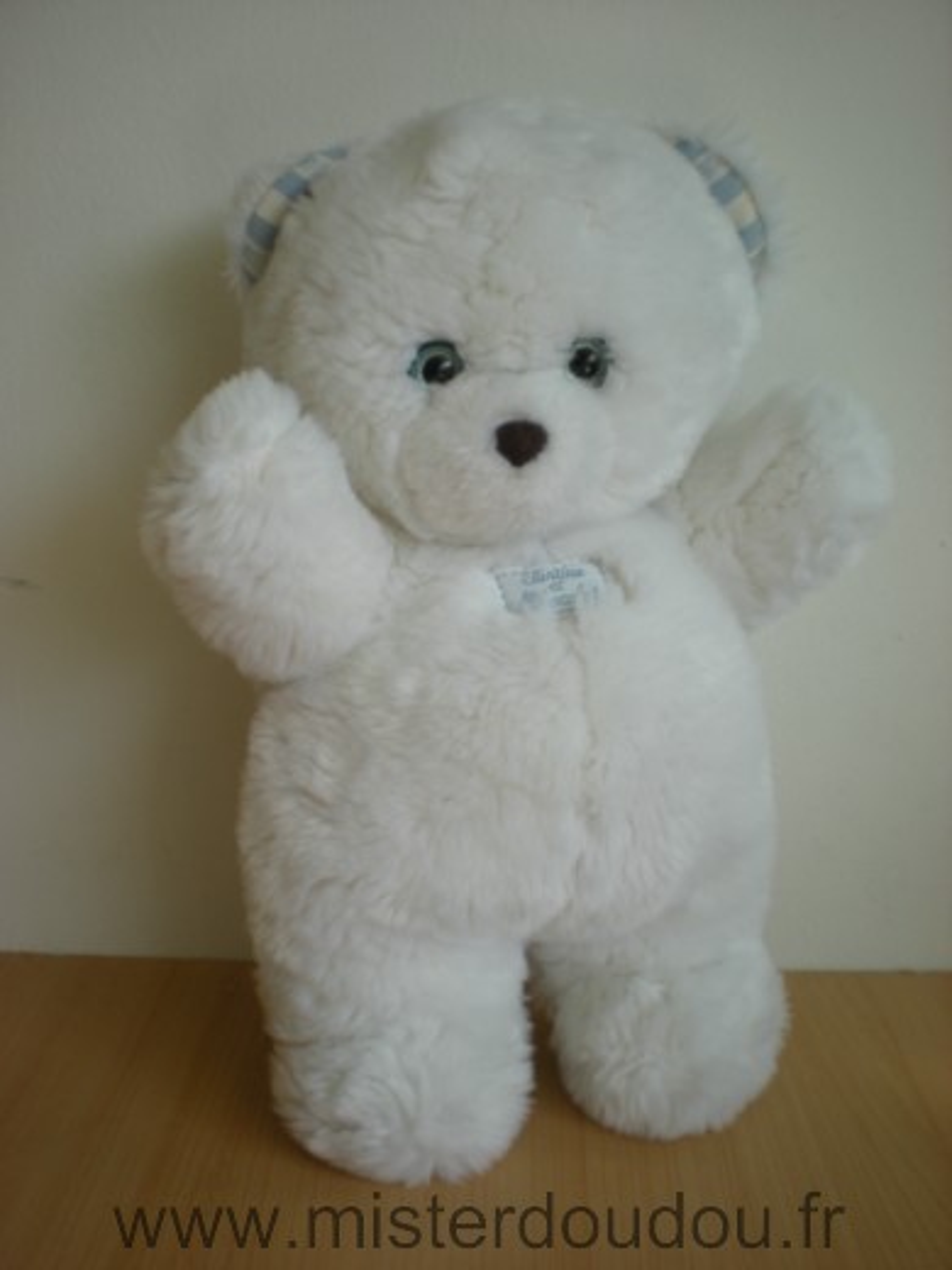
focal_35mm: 38
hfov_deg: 37.7
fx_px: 1393
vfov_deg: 49.0
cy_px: 635
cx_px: 476
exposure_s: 1/131
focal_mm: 6.3
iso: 64
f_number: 3.1
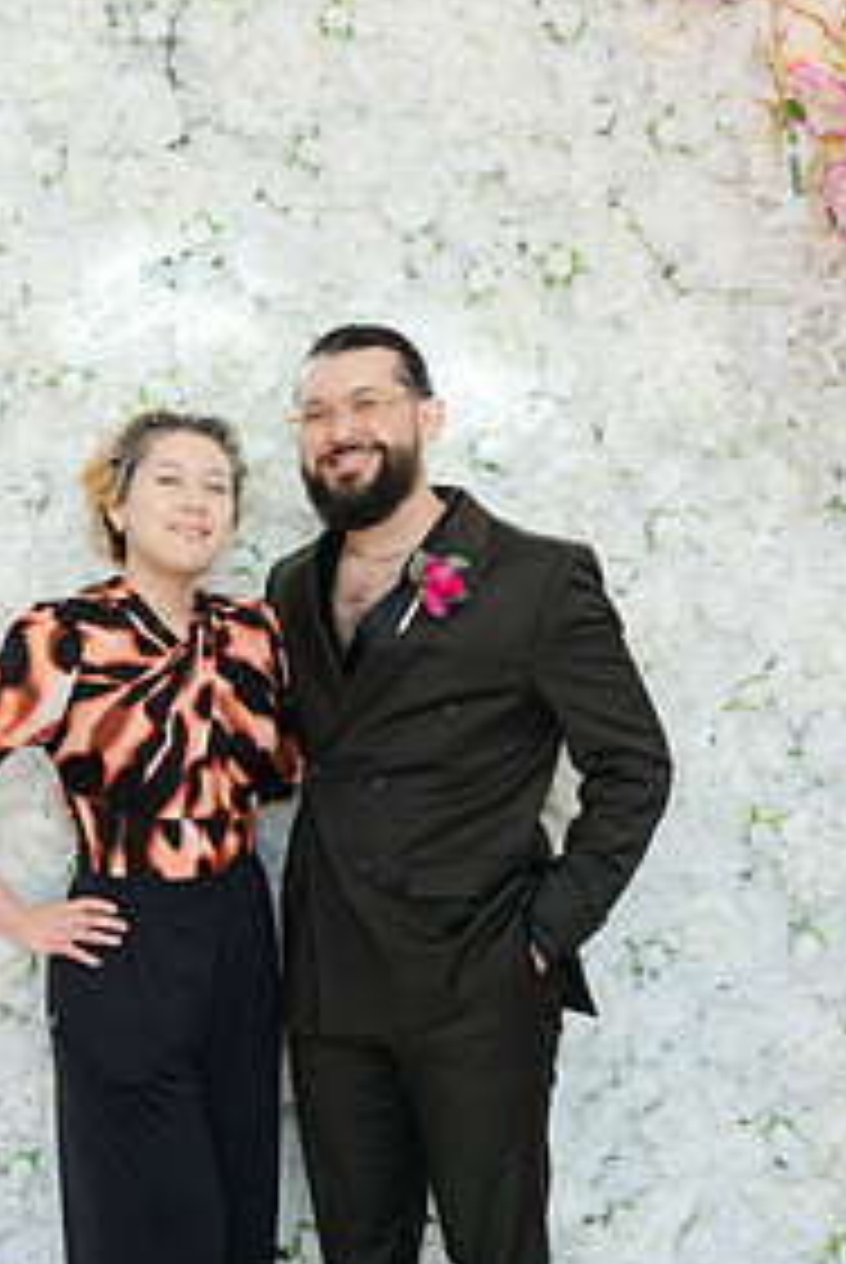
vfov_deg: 35.5
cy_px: 751
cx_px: 238
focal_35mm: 56
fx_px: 1969
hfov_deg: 24.1
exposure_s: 1/160
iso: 400
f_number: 4
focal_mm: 35
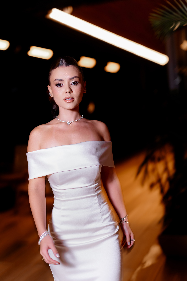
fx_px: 390
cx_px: 94
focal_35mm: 50
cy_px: 140
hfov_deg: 27.0
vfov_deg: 39.6
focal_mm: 50
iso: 64
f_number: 1.8
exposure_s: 1/20
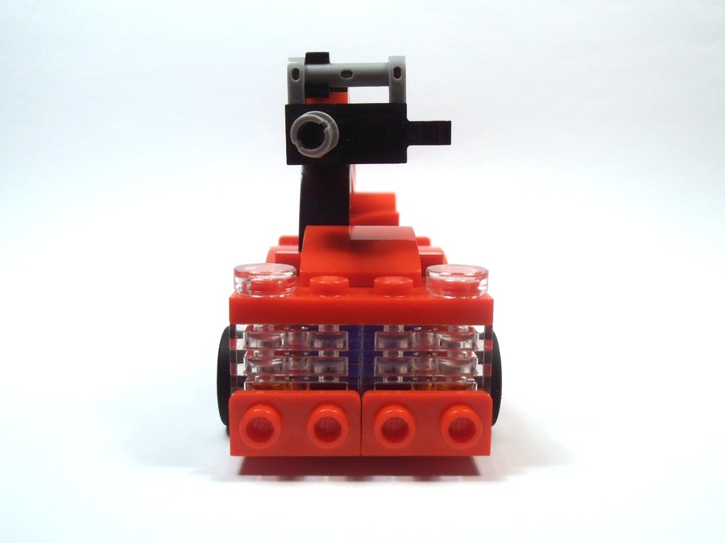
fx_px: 775
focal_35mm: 37
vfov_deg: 38.7
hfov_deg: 50.1
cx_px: 362
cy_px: 272
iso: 80
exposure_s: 1/60
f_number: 3.9
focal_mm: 6.61
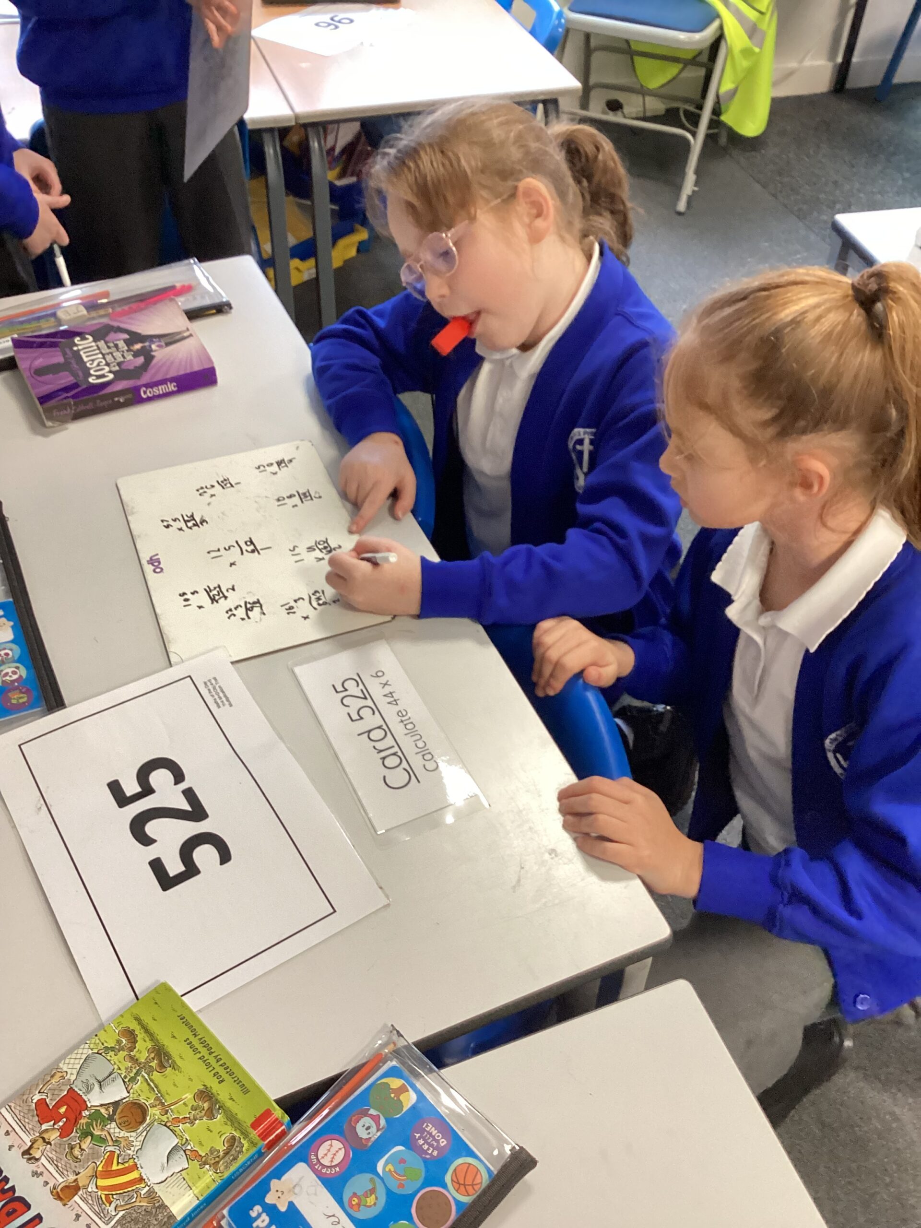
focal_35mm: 31
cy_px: 614
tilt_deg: -45.4
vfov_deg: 58.4
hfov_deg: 45.4
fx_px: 1100
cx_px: 460
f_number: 2.4
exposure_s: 1/60
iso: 250
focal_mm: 3.3
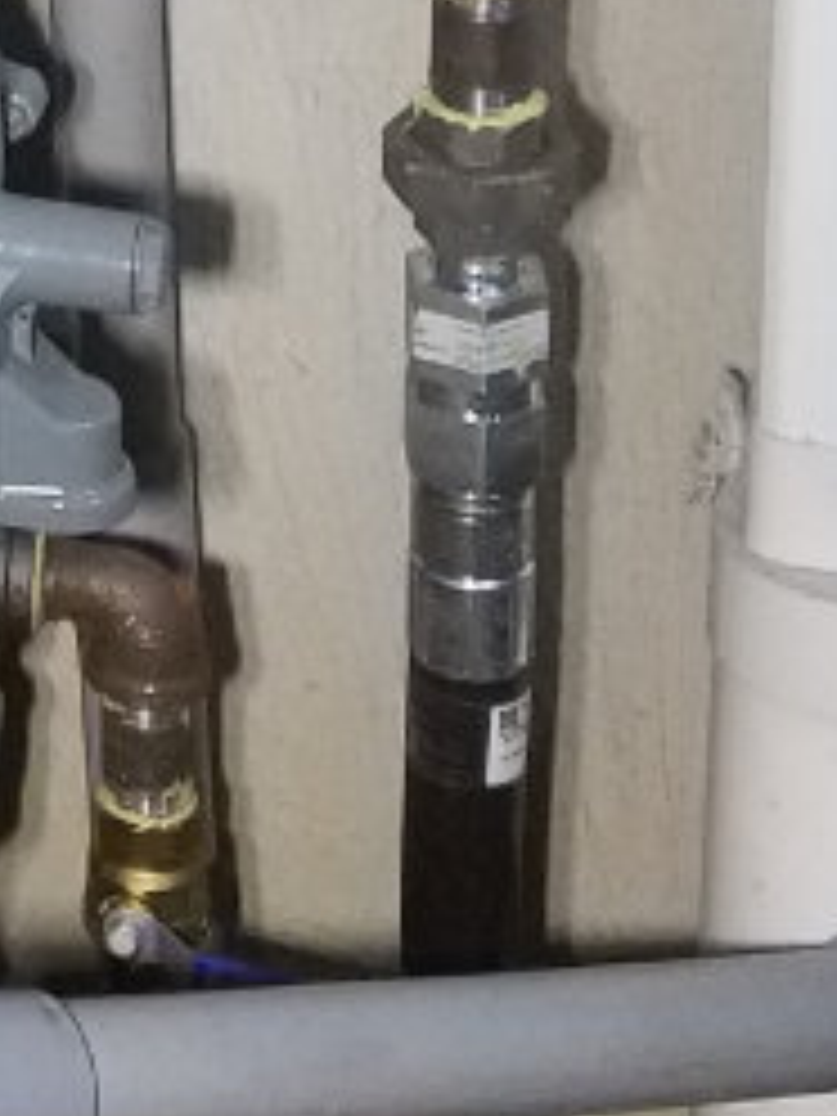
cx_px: -716
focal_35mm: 126
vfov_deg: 14.9
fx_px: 4062
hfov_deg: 10.9
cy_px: -351
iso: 100
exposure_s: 1/60
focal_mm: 4.3
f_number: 2.4
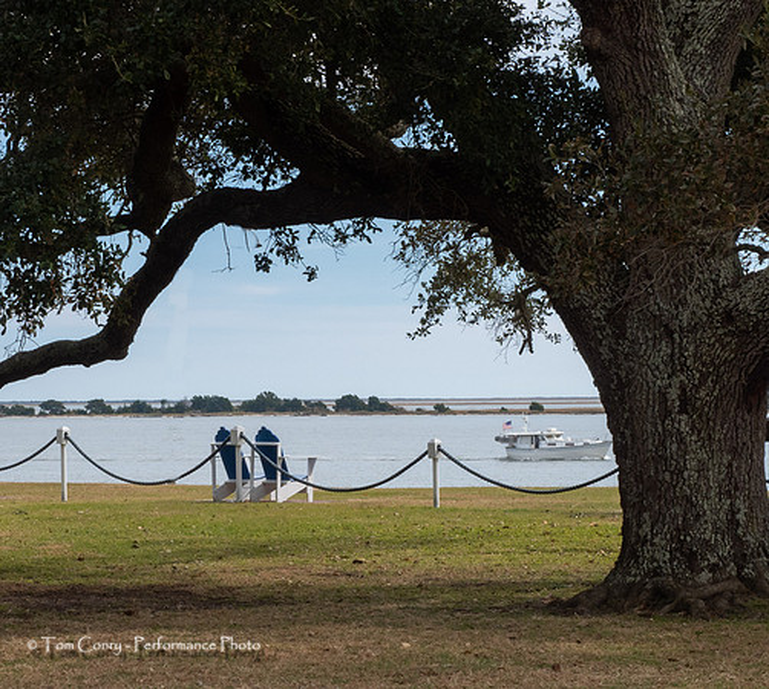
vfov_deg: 12.7
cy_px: 438
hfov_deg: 14.2
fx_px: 3093
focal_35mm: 130
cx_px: 357
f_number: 16
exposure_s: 1/40
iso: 400
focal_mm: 40
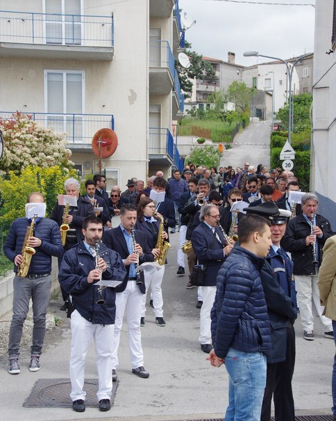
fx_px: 796
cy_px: 225
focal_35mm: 64
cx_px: 168
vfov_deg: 29.6
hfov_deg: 23.8
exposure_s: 1/250
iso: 320
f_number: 8
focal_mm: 37
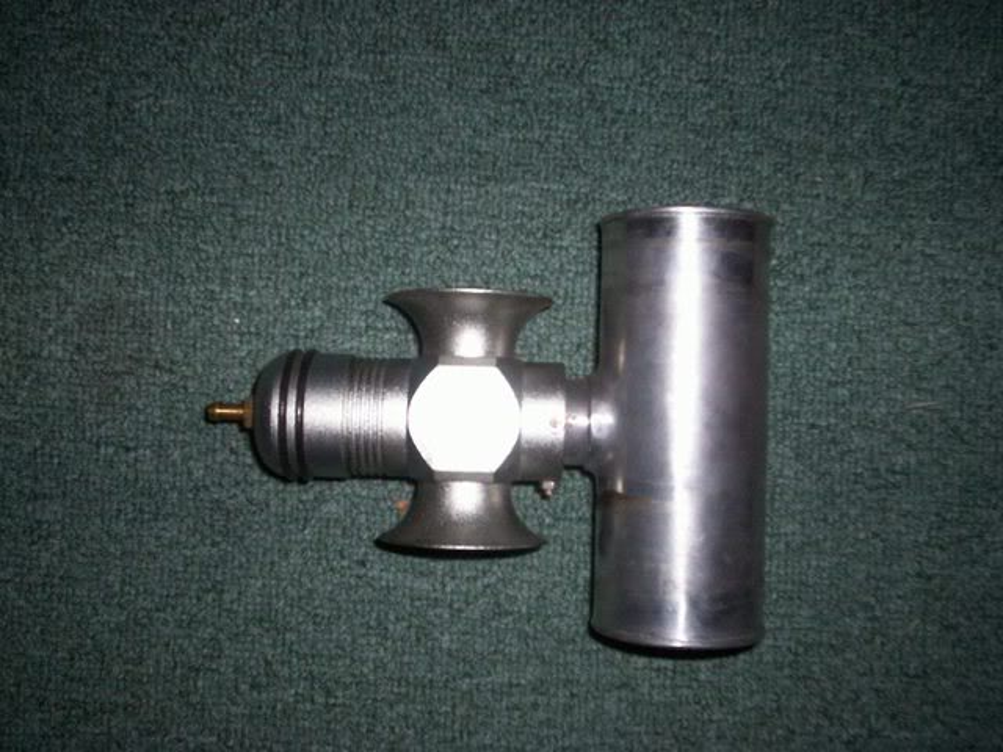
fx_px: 1043
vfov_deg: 39.7
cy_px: 376
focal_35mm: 36
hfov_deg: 51.4
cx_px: 502
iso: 140
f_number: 4.5
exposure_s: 1/64
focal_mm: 5.9
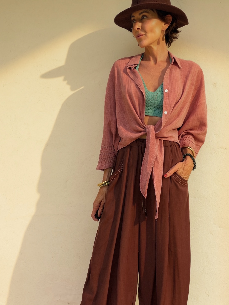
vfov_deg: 45.3
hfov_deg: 35.0
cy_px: 193
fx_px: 362
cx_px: 136
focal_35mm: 41
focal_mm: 2.71
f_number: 1.9
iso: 25
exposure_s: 1/923
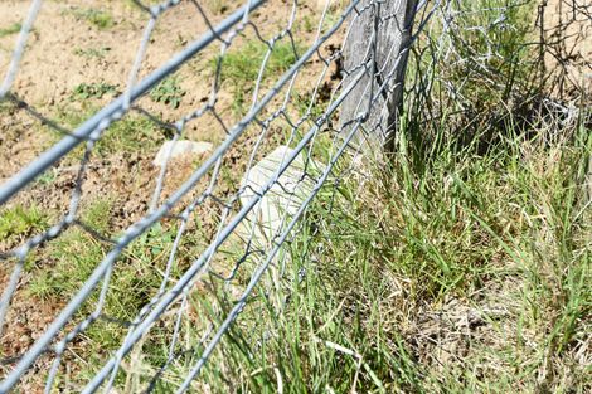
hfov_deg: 53.1
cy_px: 197
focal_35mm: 36
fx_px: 592
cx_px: 296
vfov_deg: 36.8
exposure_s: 1/320
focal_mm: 24
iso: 200
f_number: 9
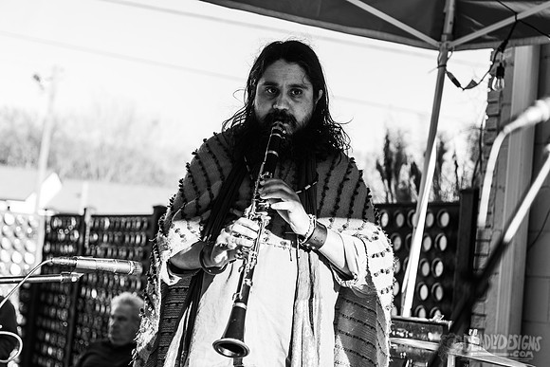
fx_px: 1070
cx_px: 275
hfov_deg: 28.8
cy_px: 184
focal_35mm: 70
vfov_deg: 19.5
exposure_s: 1/400
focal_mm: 70
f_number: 4.5
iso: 200
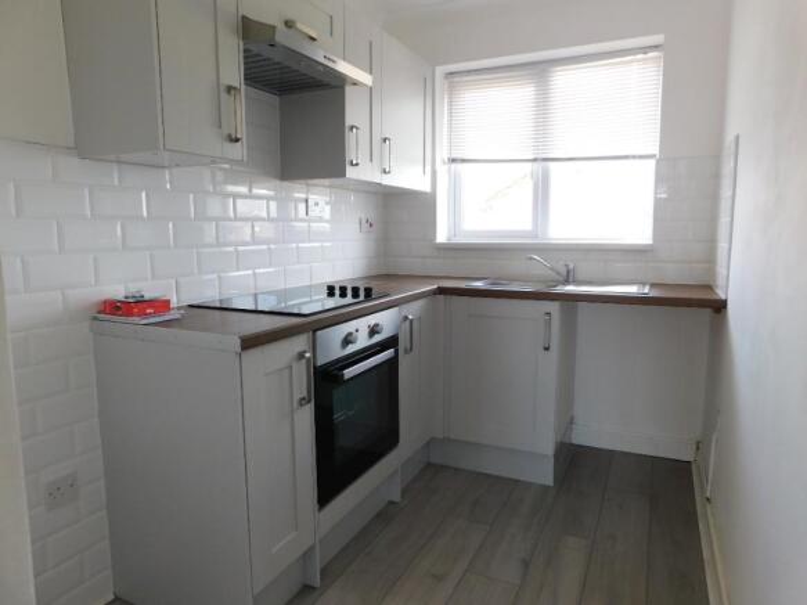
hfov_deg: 73.9
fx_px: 536
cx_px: 404
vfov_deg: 58.9
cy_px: 302
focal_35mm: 23
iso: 125
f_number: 3
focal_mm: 4
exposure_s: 1/60
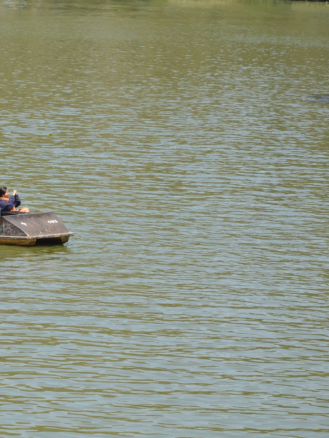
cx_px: 19
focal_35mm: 229
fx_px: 2898
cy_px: 219
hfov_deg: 6.5
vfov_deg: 8.7
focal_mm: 105
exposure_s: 1/800
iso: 800
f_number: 10
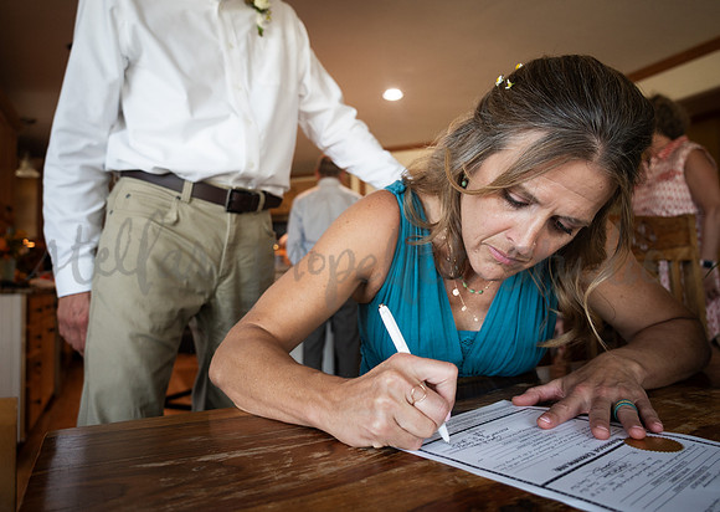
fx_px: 538
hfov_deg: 67.5
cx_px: 360
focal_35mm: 26
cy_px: 243
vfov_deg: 50.8
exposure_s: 1/125
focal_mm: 24
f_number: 4
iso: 800
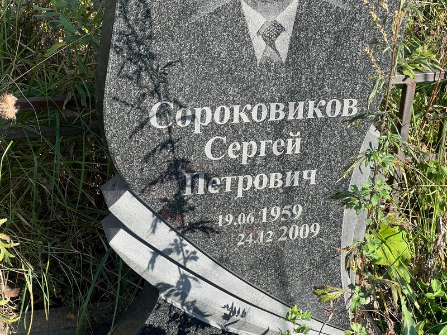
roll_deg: -1.7
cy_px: 168
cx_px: 224
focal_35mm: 77
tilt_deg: -26.9
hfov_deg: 25.3
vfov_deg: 19.1
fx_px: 994
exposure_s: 1/188
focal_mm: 9
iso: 32
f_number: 2.8
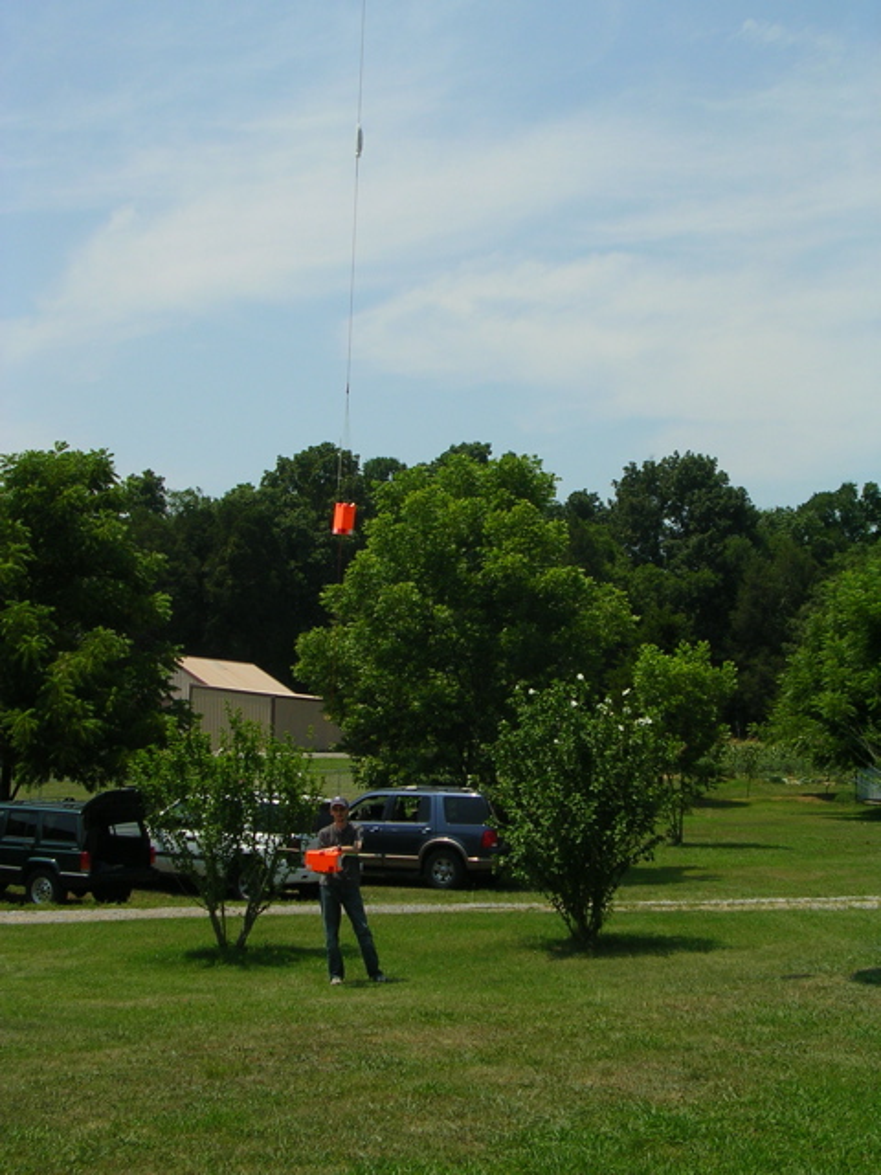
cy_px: 588
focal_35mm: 60
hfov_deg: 24.4
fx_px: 2036
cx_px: 440
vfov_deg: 32.2
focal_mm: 9.1
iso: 50
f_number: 3.4
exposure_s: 1/1046
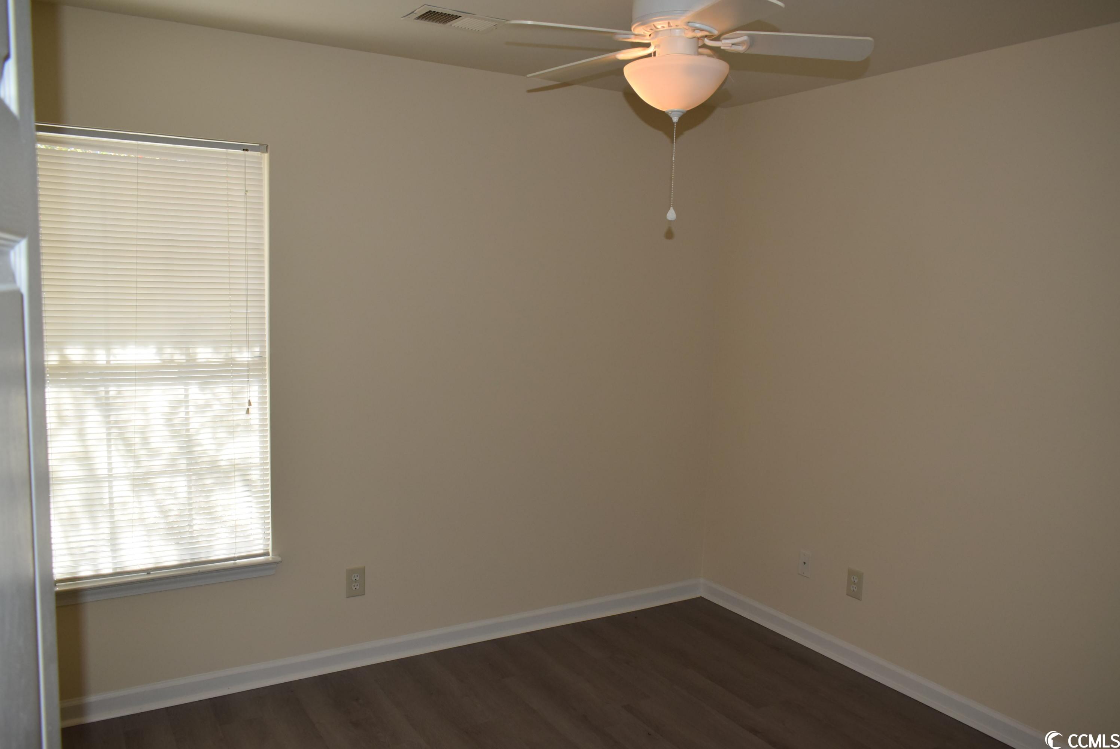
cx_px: 560
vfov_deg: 48.0
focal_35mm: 27
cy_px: 374
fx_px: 841
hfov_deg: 67.3
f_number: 5.6
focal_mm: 18
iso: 640
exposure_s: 1/125
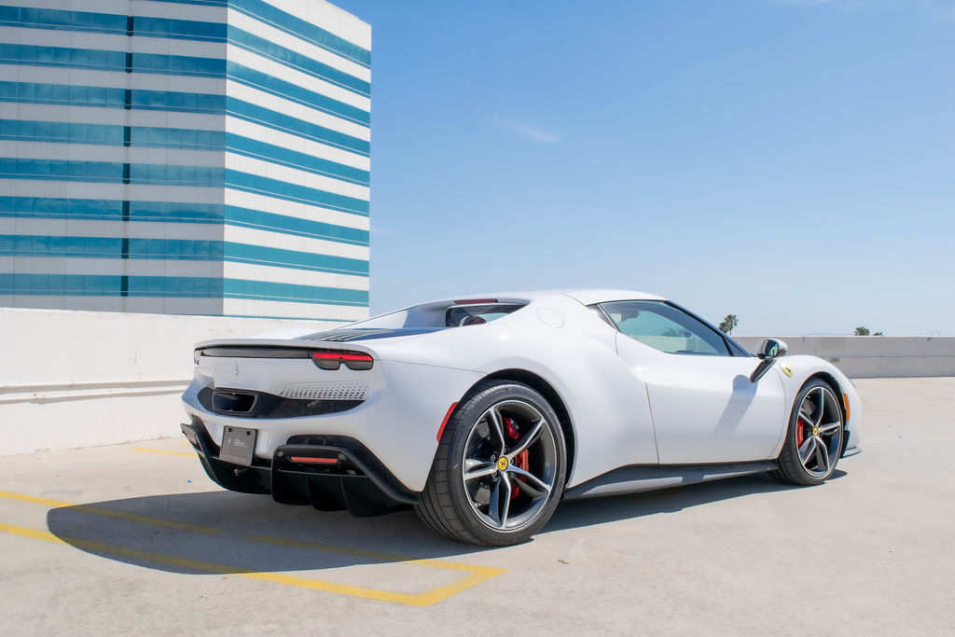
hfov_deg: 53.1
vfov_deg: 36.9
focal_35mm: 36
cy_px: 318
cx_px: 478
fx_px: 955
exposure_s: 1/640
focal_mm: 24
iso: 200
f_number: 13
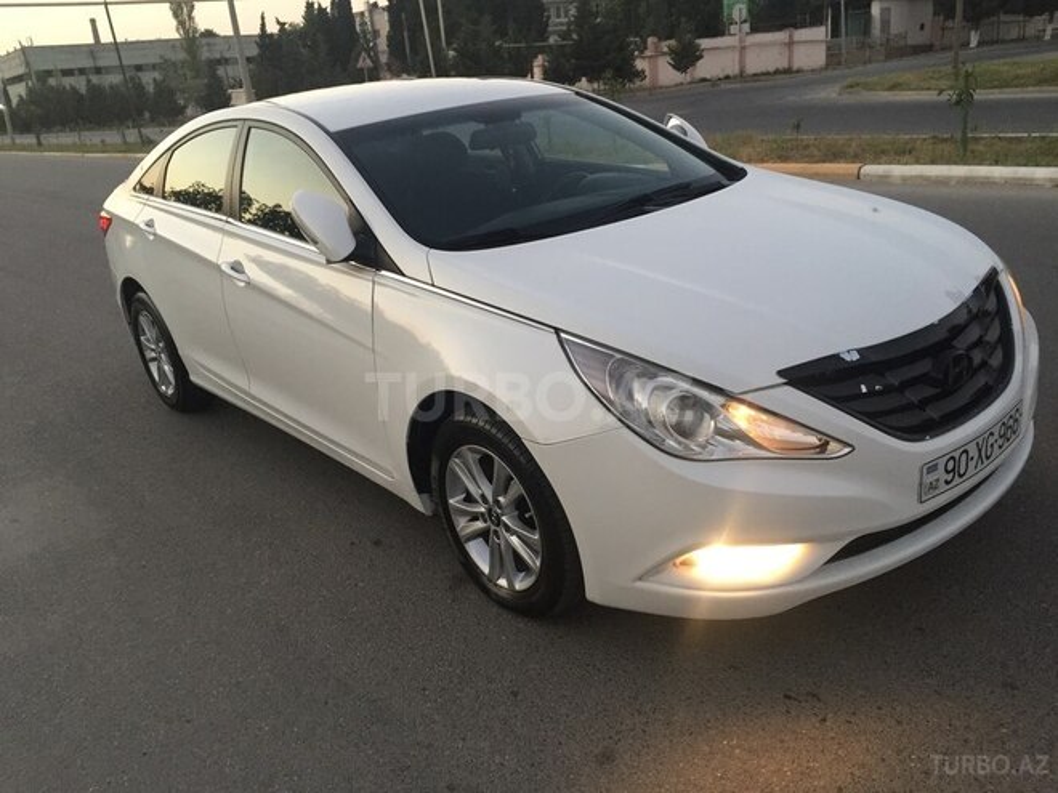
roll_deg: +4.8
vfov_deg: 48.2
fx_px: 886
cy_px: 396
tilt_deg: -18.1
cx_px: 529
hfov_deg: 61.7
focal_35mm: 29
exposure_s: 1/33
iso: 160
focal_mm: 4.15
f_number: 2.2
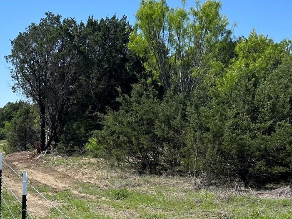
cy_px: 181
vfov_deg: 19.1
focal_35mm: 76
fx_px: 641
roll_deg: -1.2
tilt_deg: -2.0
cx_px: -15
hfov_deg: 24.3
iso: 50
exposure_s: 1/4274
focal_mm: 5.7
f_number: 1.5
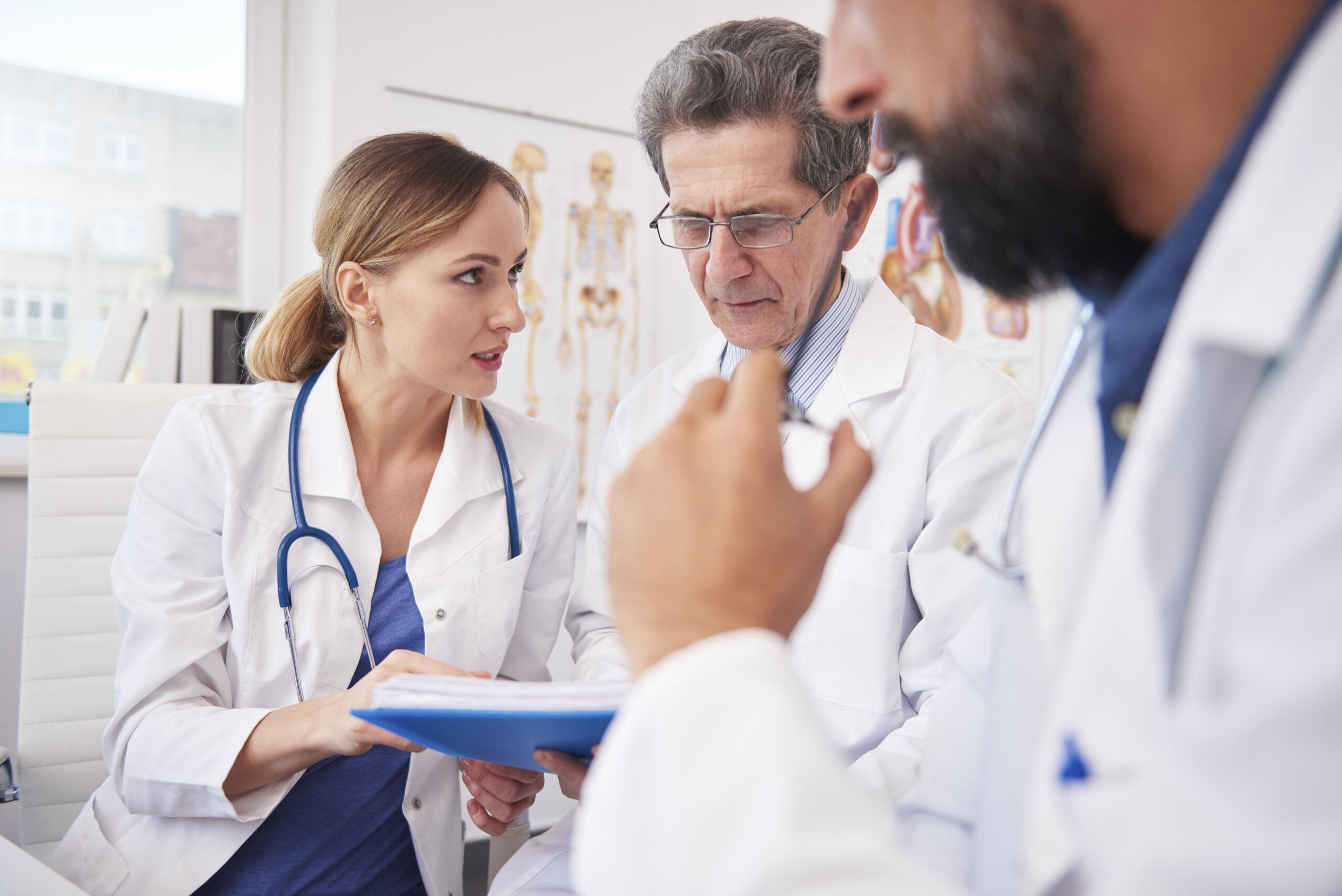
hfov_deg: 58.7
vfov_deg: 41.2
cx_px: 671
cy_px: 448
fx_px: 1193
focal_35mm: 32
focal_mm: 32
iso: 400
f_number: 2.8
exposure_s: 1/250
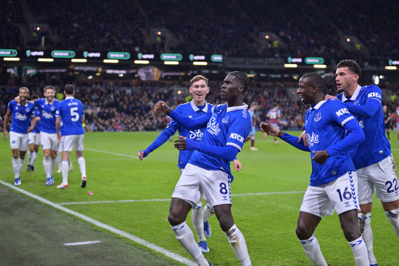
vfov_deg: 19.5
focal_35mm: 70
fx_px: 776
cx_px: 200
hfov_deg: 28.8
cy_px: 133
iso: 1000
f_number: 2.8
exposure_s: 1/1250
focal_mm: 70
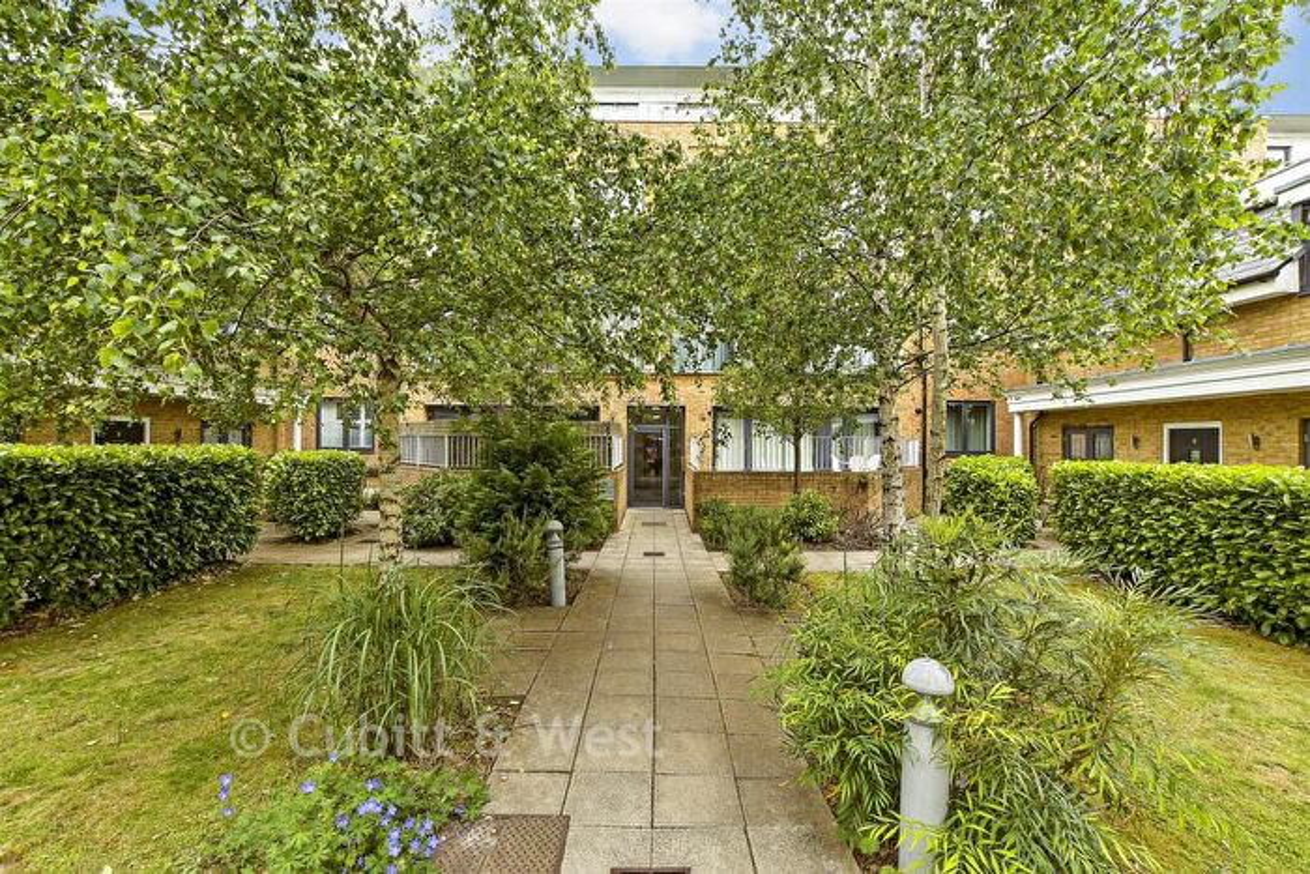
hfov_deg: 100.4
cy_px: 437
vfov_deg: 77.4
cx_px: 655
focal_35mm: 15
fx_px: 546
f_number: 8
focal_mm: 10
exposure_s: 1/20
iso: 160
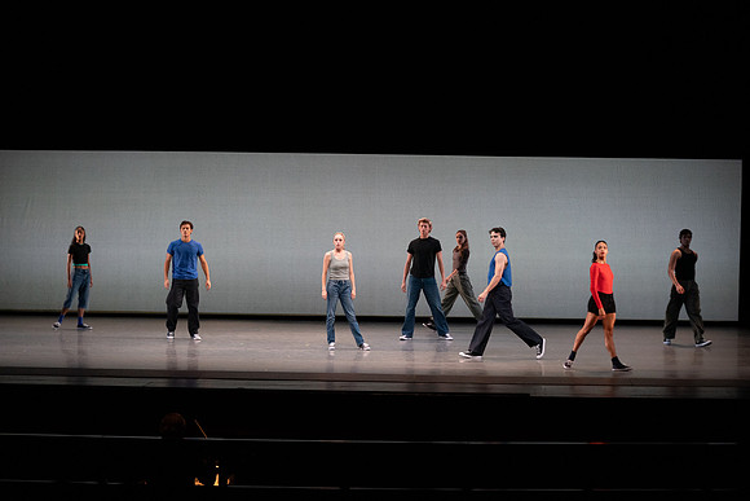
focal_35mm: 85
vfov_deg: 16.1
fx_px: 1771
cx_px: 375
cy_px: 250
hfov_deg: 23.9
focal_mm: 85
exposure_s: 1/500
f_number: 7.1
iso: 6400
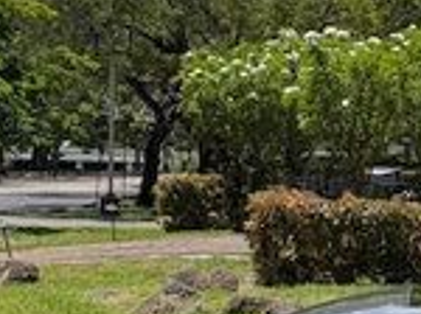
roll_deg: -0.7
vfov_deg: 9.0
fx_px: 1991
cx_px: 460
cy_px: 264
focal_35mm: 164
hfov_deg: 11.9
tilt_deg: -2.3
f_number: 1.78
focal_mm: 6.76
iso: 100
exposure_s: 1/3584
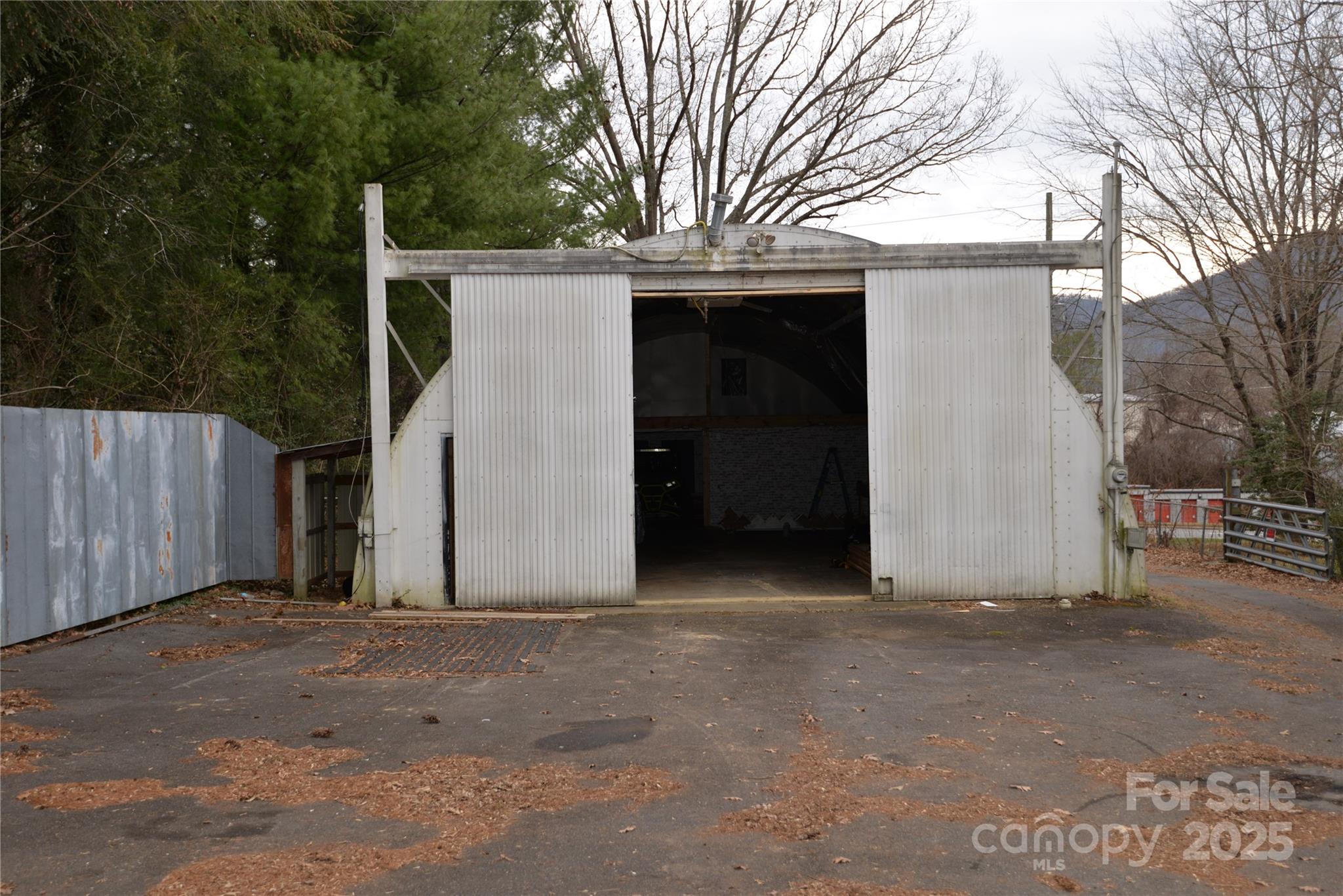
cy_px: 448
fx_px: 1157
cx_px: 672
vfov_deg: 42.3
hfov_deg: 60.3
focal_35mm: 31
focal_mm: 31
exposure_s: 1/200
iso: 125
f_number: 4
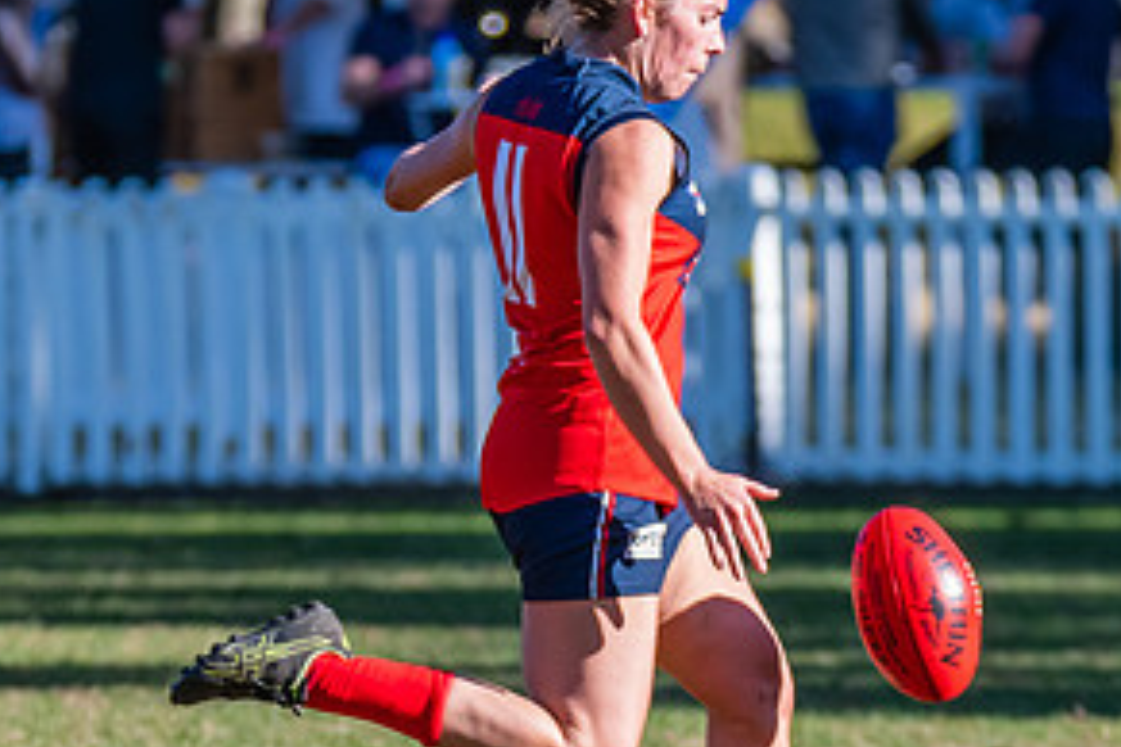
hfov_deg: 2.4
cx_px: 463
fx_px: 27026
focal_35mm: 868
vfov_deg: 1.6
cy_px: 759
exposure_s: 1/1600
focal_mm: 260
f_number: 5.6
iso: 800
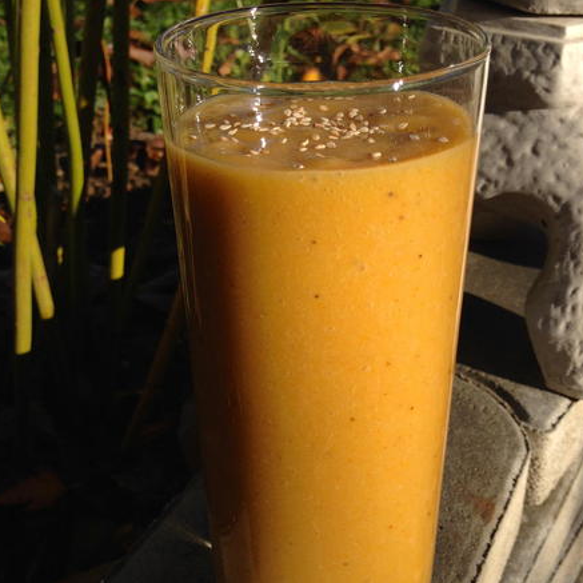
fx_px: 896
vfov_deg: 35.9
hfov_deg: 36.0
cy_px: 362
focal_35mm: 47
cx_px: 314
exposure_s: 1/1391
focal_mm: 4.12
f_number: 2.4
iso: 50
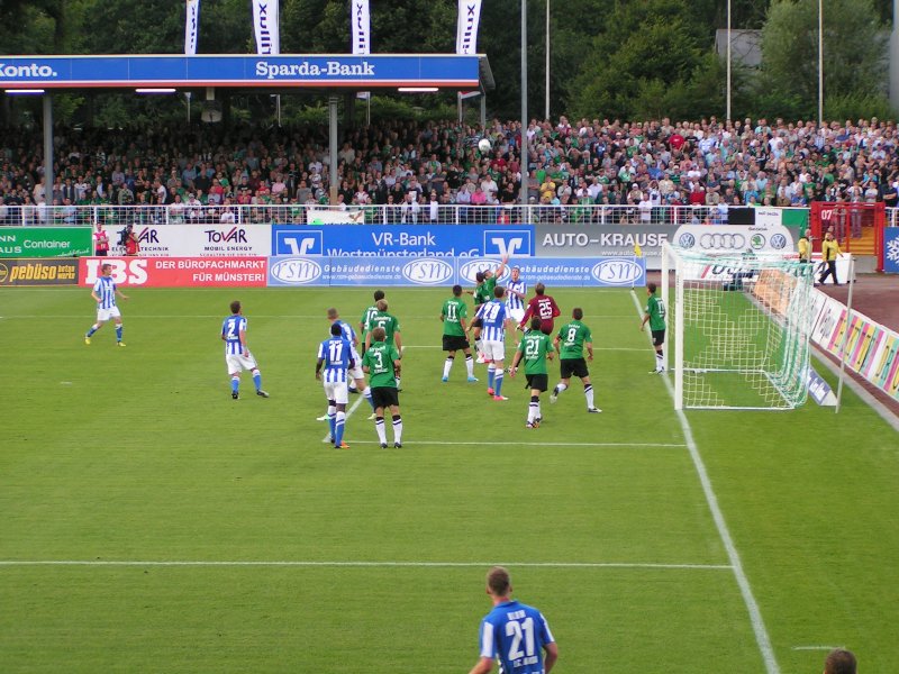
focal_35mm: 104
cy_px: 337
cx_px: 450
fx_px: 2701
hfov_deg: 18.9
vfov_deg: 14.2
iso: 50
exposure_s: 1/125
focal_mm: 15.9
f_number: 3.5
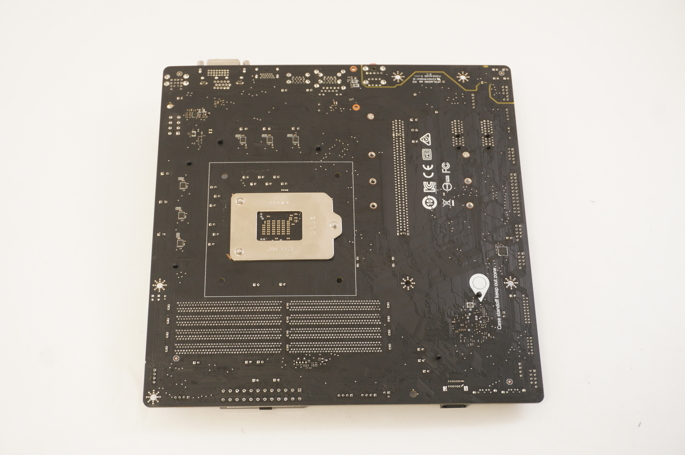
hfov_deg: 38.9
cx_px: 342
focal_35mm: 51
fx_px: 970
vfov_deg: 26.4
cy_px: 228
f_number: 5.6
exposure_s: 1/13
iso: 320
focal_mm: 34
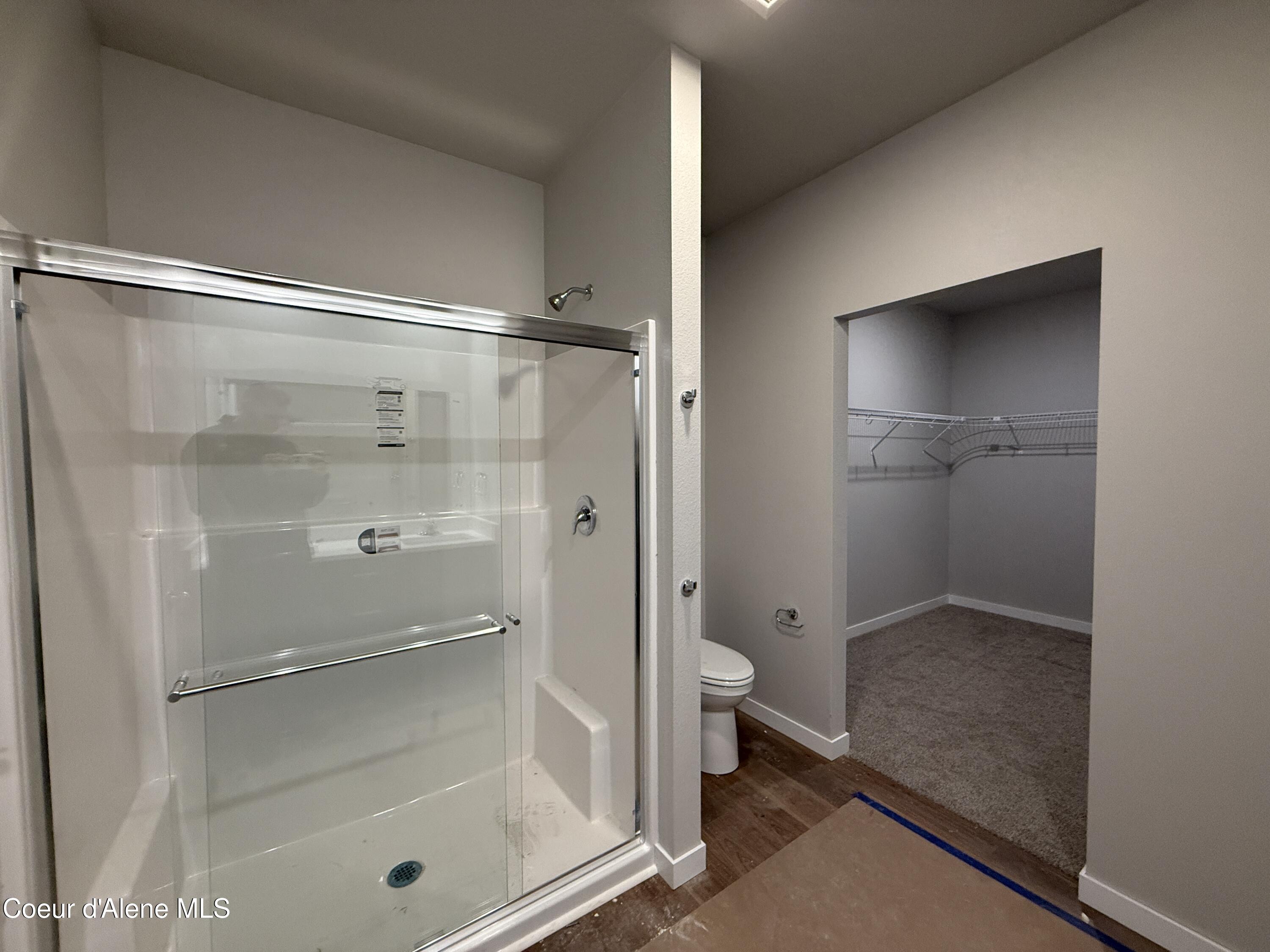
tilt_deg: -1.6
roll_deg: +0.2
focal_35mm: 14
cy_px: 476
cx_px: 635
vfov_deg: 85.7
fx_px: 514
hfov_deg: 102.1
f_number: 2.2
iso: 320
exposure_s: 1/120
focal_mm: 2.22
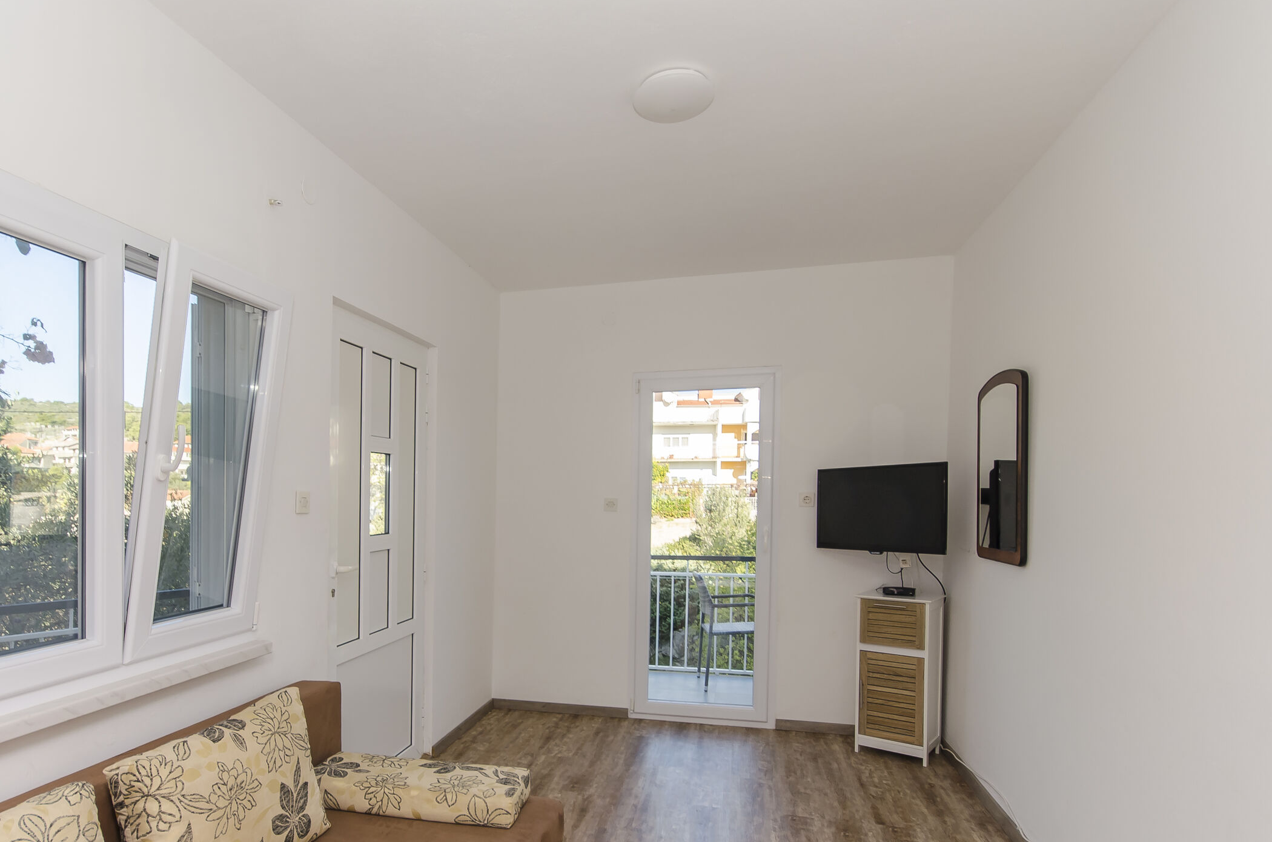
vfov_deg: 60.8
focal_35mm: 20
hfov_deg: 83.4
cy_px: 533
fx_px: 705
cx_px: 528
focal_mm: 10
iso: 100
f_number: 7.1
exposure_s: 1/100
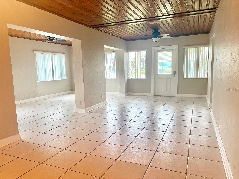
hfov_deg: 67.3
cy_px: 90
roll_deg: +2.2
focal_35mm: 26
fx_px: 180
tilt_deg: -7.5
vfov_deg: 53.1
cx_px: 120
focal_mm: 5.96
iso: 125
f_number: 1.6
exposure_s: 1/120
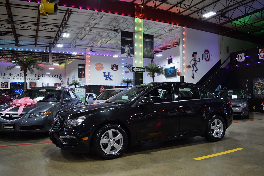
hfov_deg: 67.4
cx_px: 132
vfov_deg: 47.9
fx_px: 198
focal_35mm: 27
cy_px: 88
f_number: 4
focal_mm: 18
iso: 450
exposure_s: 1/60
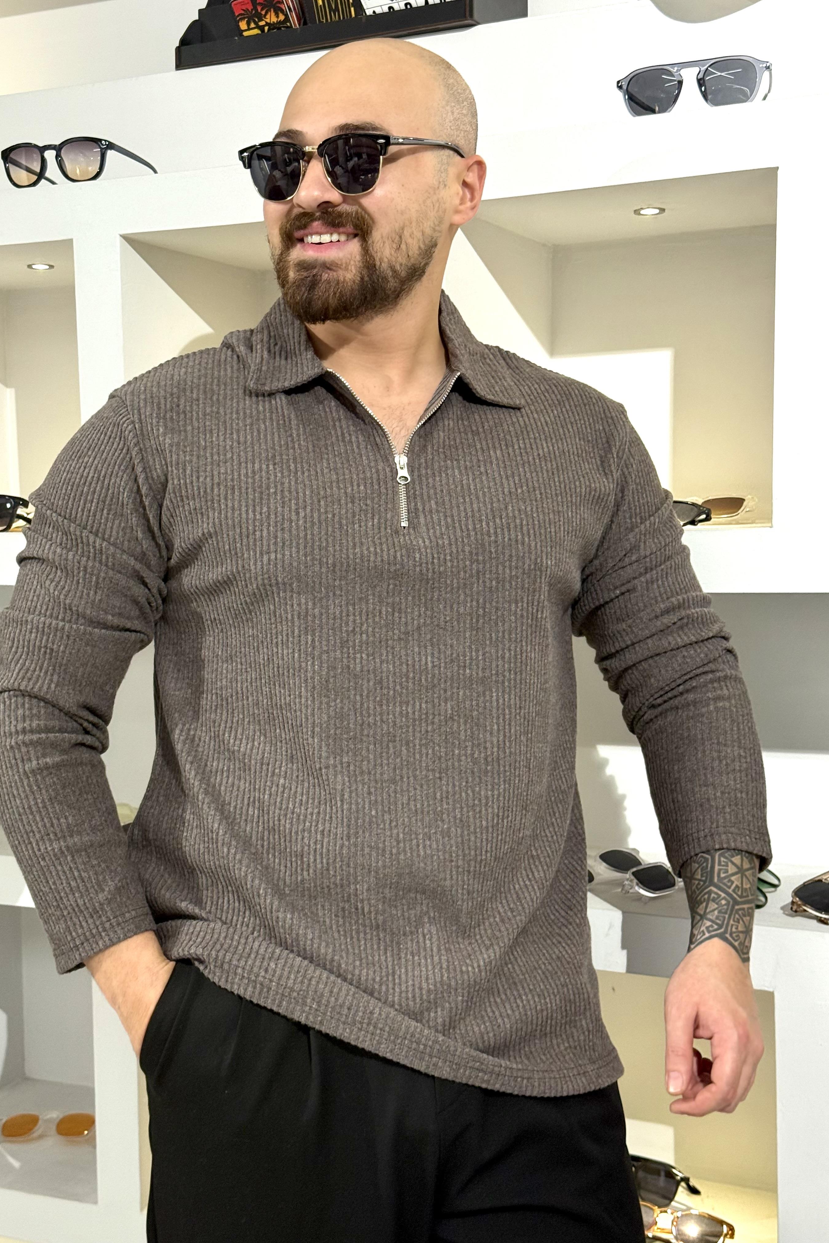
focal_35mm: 50
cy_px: 621
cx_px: 372
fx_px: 1727
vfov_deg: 39.6
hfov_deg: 27.0
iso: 125
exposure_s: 1/100
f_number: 1.78
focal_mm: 6.76
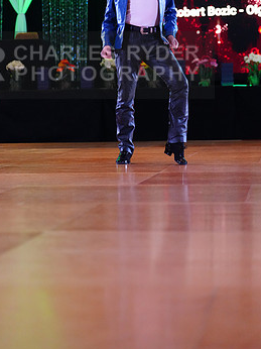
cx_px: 76
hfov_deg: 13.1
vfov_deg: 17.3
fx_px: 1137
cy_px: 66
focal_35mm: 113
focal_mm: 70
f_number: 2.8
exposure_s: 1/400
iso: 6400
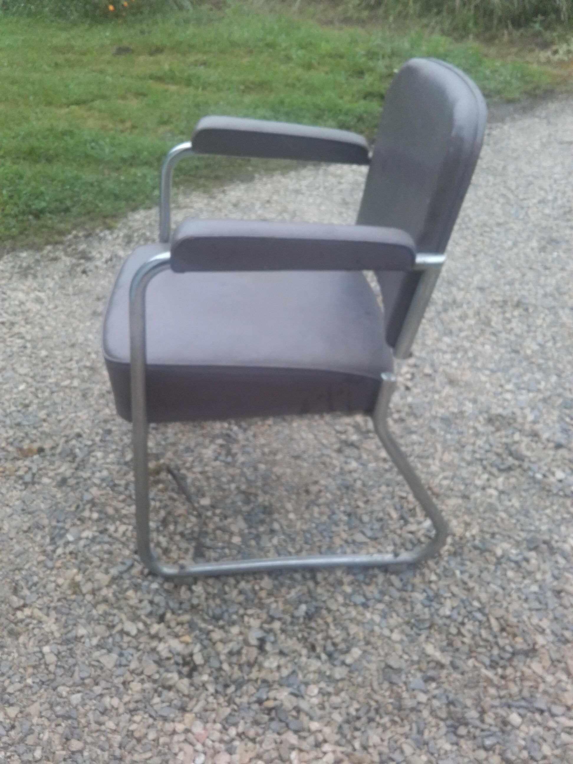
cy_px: 382
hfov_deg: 45.4
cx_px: 286
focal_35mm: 31
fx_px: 684
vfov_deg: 58.4
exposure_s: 1/100
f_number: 2.2
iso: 80
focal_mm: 3.3
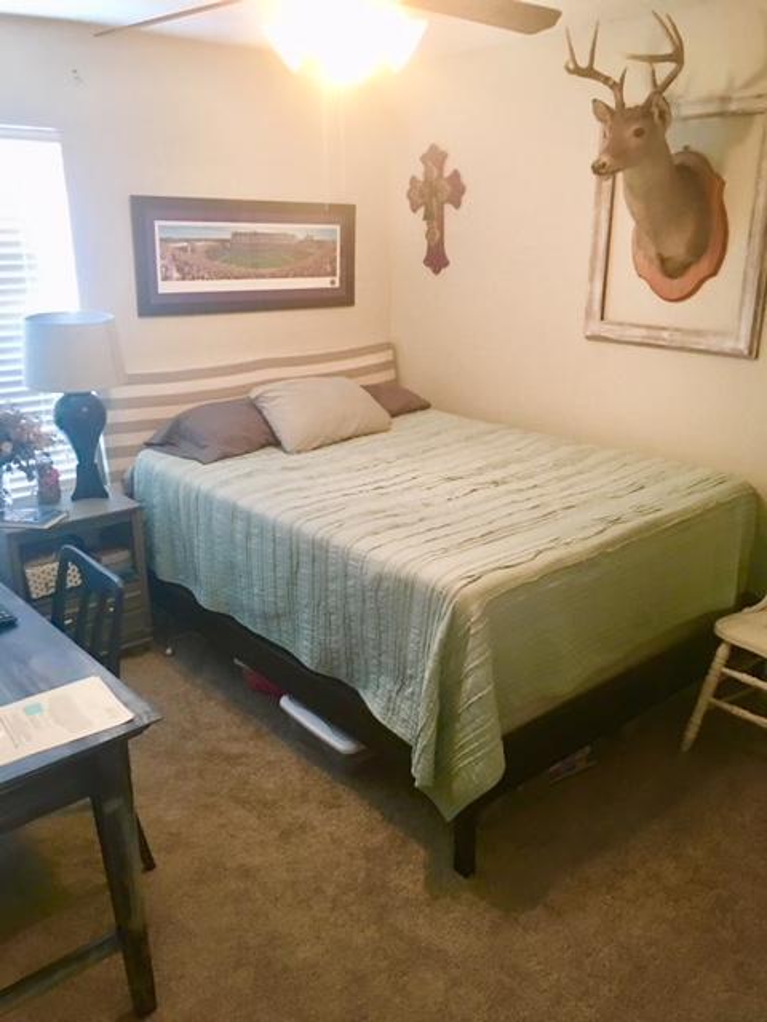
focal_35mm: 29
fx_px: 857
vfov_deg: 61.7
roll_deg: -0.7
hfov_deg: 48.2
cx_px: 384
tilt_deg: -16.0
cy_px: 511
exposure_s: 1/4
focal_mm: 4.15
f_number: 2.2
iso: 64
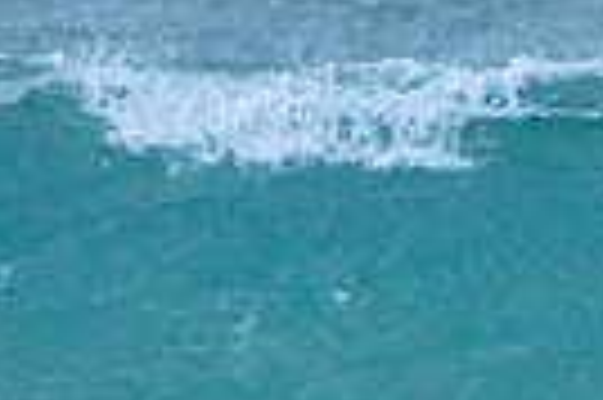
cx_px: 823
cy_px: 430
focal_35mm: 2387
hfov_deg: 0.9
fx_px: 39933
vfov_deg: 0.6
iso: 640
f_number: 5.6
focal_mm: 400
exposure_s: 1/2000
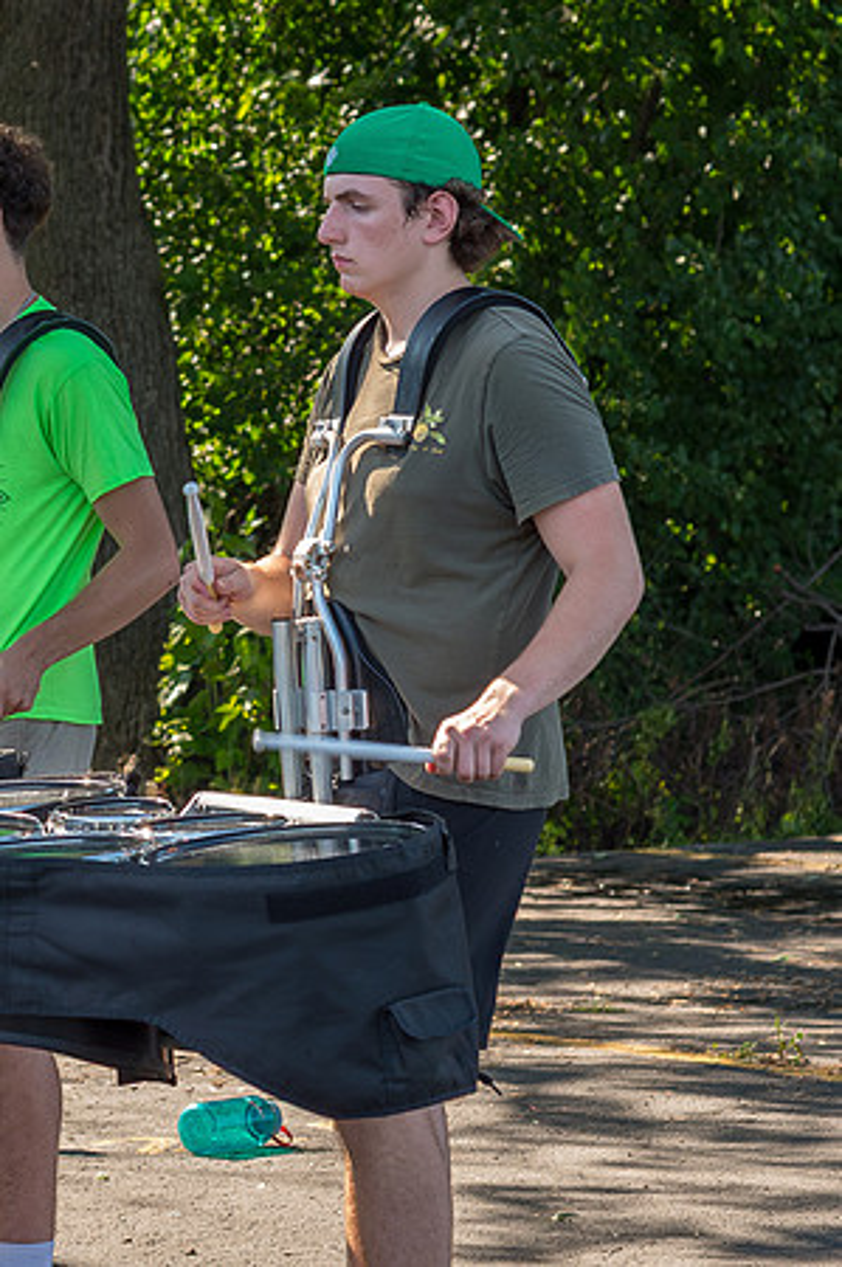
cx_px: -107
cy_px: 548
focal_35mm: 201
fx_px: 7075
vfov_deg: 10.2
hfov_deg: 6.8
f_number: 5.6
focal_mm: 86
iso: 1250
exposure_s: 1/400
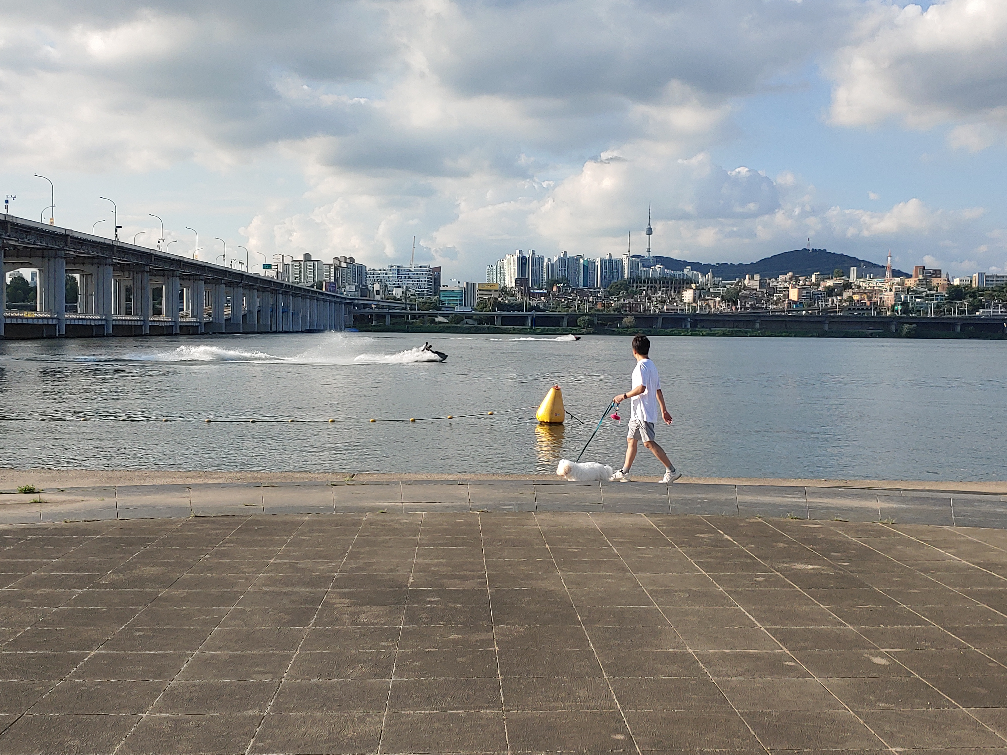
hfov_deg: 46.8
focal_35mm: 40
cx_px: 504
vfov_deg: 36.0
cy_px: 378
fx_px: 1164
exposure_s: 1/2174
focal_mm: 4.23
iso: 50
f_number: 1.5
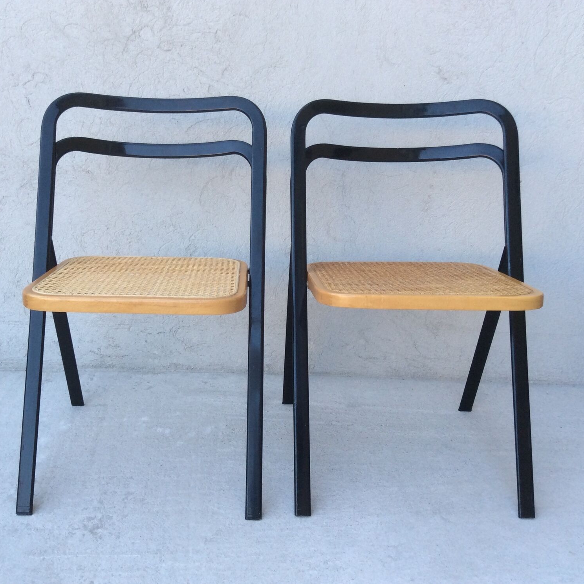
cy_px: 291
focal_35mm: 38
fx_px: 725
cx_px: 251
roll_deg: +0.0
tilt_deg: -19.0
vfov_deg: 43.9
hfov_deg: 43.7
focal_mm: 3.3
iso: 32
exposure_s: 1/100
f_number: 2.4
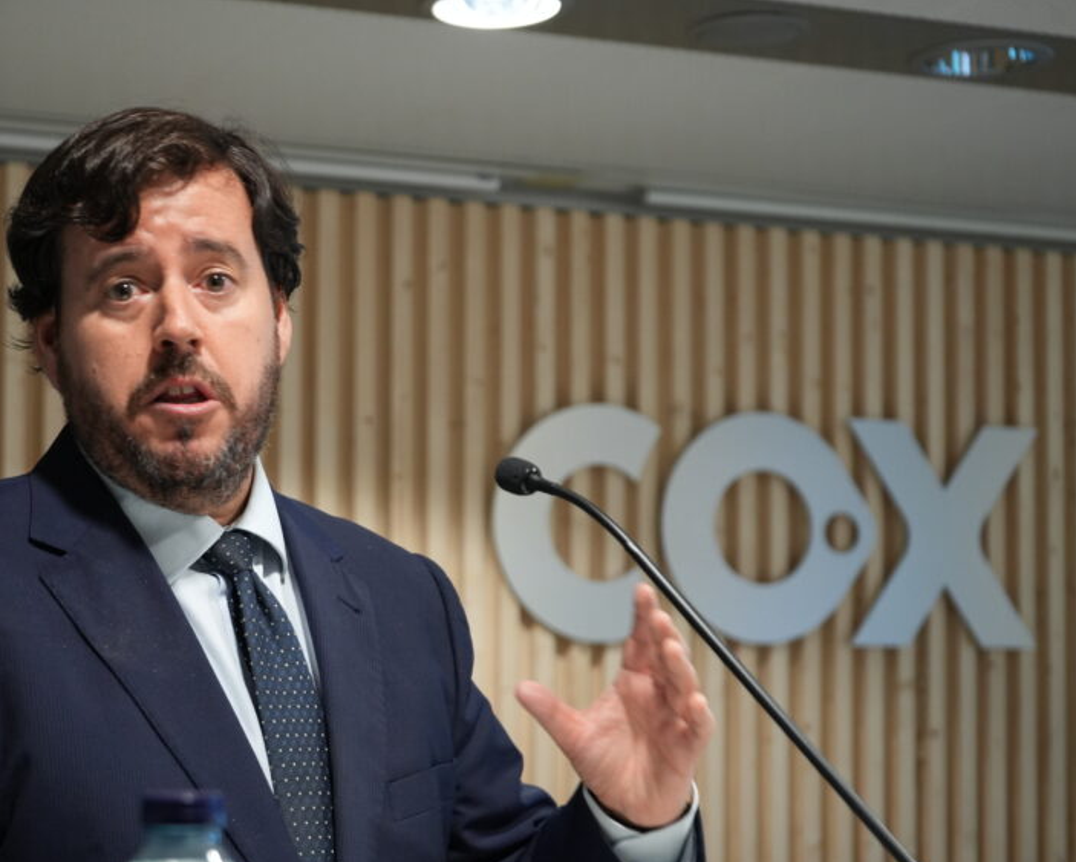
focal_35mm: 82
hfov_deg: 23.2
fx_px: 2612
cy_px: 521
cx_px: 355
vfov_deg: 18.7
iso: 2500
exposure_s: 1/60
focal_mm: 60
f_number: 5
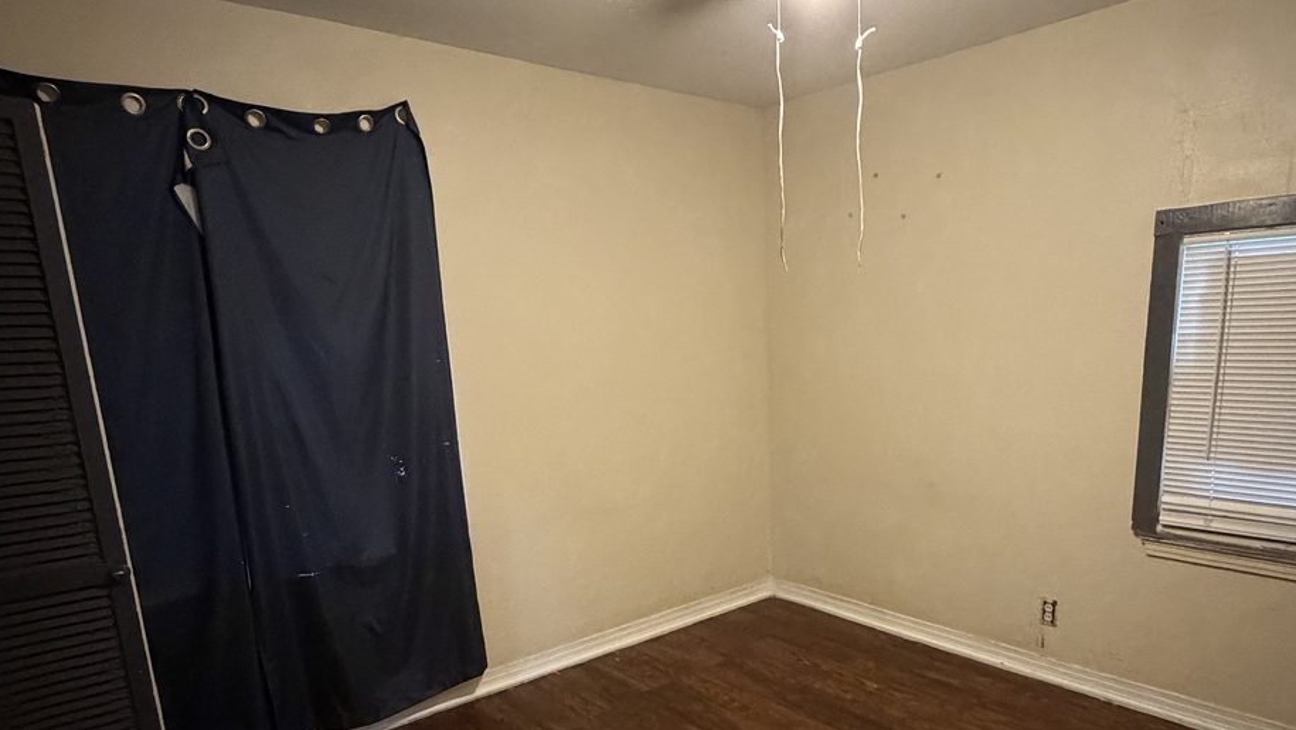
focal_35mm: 24
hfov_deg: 75.9
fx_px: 825
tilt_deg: -11.9
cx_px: 737
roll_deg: +2.4
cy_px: 500
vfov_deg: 46.8
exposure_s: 1/60
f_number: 2.2
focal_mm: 2.22
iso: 800
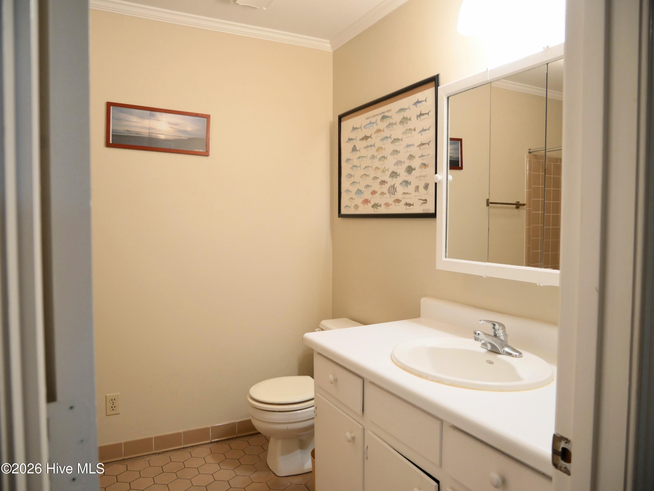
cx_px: 327
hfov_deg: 71.6
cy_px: 246
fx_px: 454
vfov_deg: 56.8
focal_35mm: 24
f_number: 3.5
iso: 250
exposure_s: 1/60
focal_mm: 12
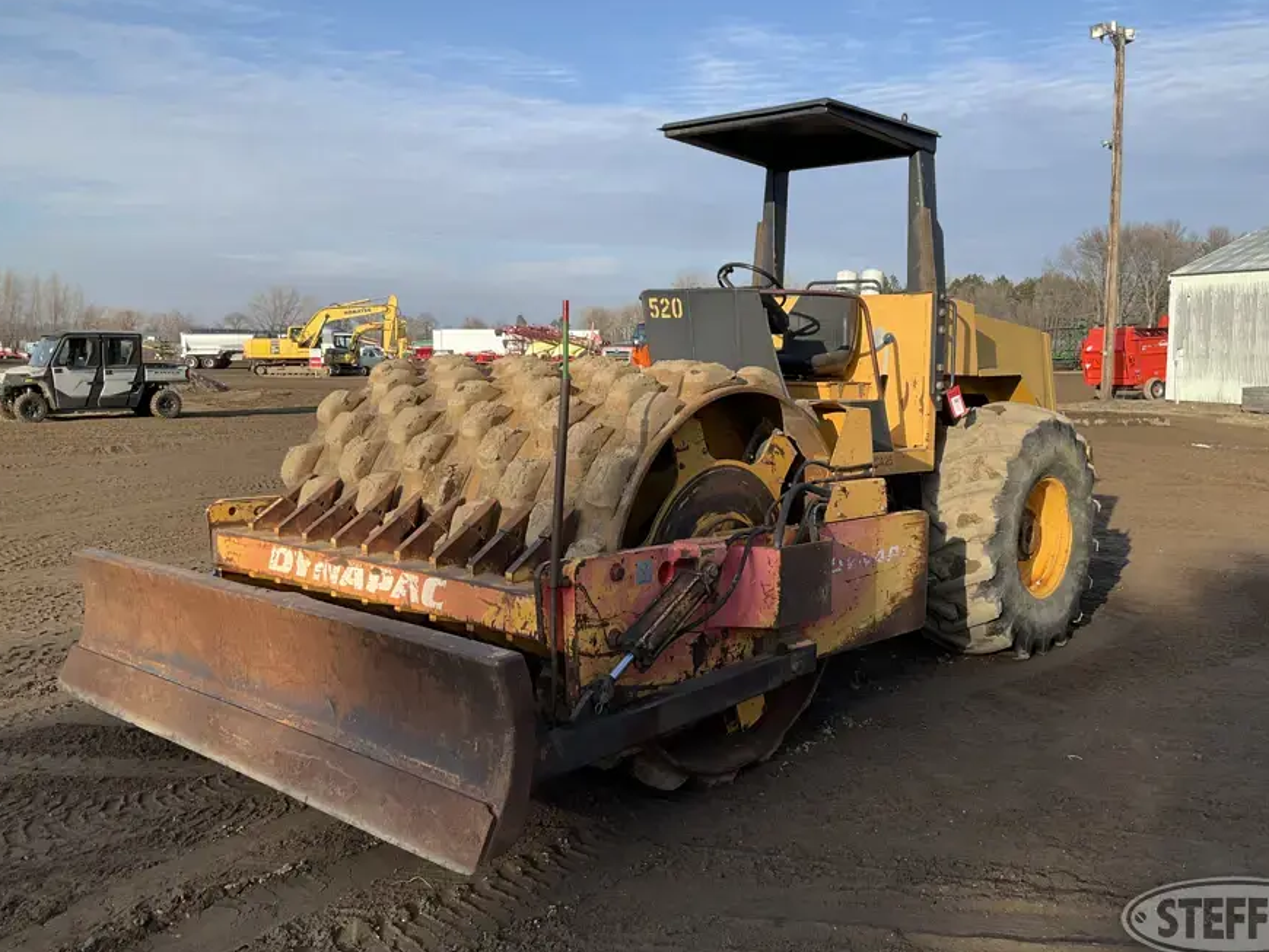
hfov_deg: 56.7
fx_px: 1173
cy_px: 452
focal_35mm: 32
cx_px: 680
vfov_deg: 44.2
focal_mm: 3
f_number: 1.8
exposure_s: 1/1195
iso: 25
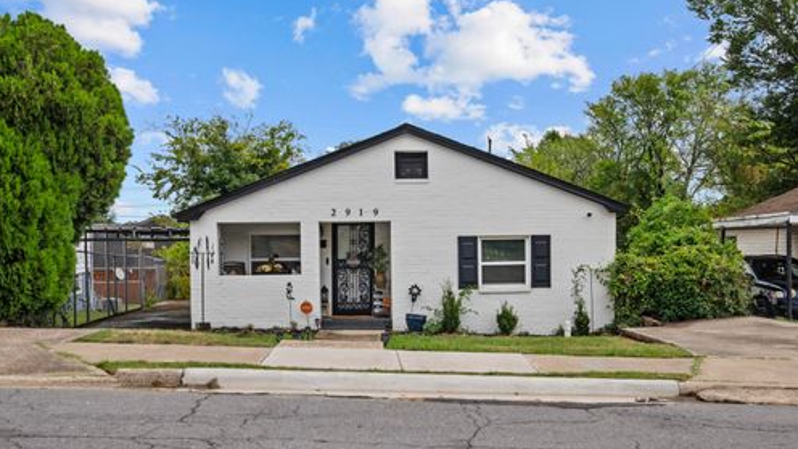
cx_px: 399
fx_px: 804
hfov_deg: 52.8
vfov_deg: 31.1
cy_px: 257
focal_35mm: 38
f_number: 8
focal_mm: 24
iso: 400
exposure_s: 1/125
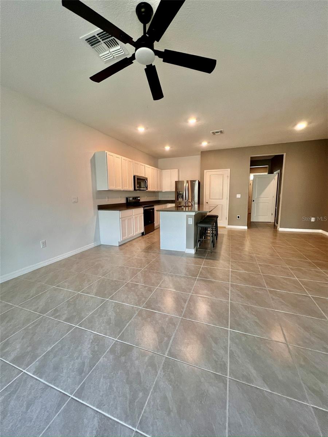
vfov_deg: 106.2
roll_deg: +0.4
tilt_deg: -6.9
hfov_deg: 89.9
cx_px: 164
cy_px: 218
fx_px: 164
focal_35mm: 13
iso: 250
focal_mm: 1.57
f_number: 1.8
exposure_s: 1/120
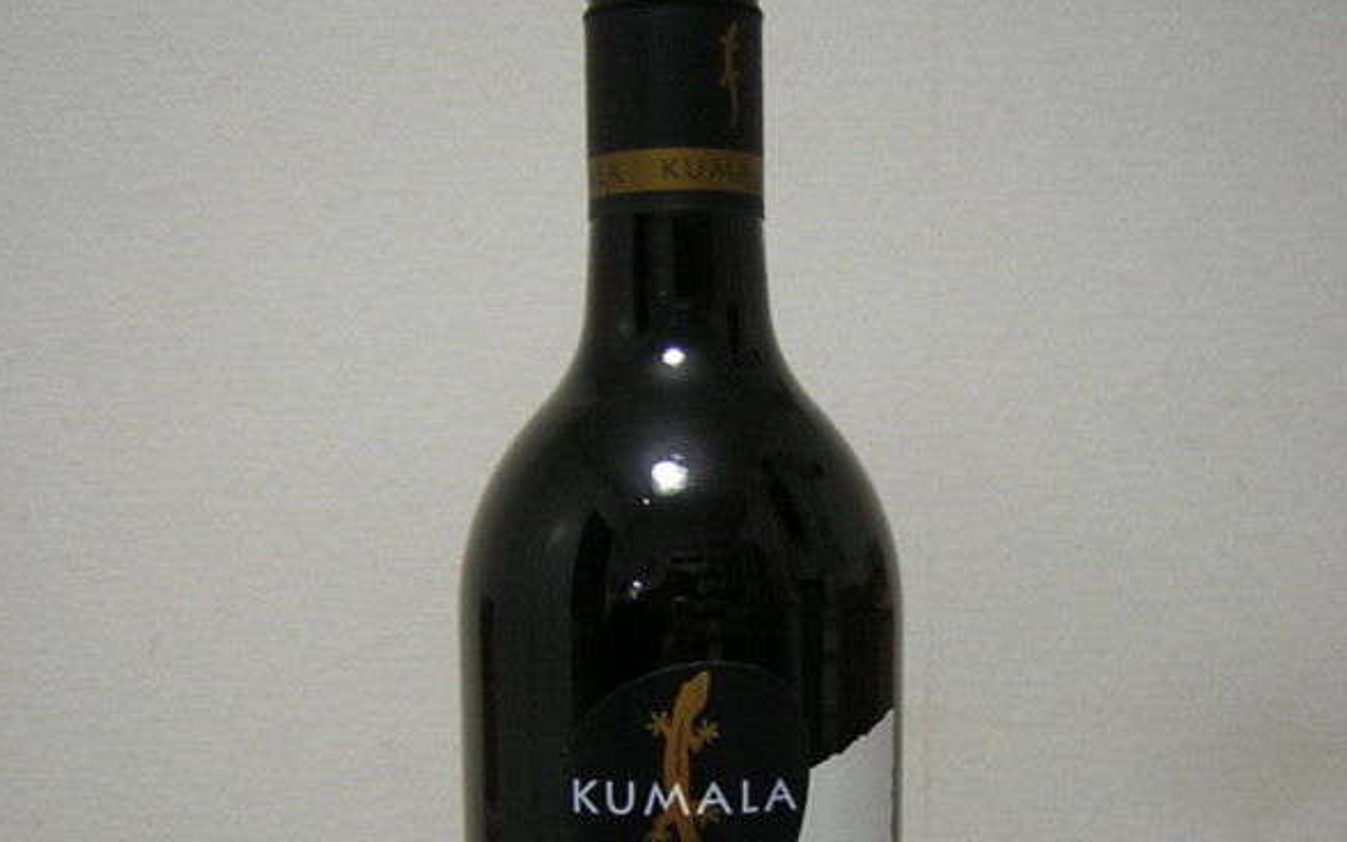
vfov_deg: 24.2
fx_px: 1909
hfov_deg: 38.9
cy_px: 750
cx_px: 679
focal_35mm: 52
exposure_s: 1/7.3
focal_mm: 4.7
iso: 50
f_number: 2.6
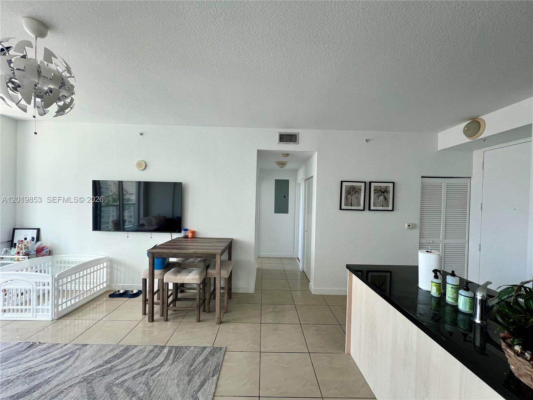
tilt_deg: -0.4
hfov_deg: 106.2
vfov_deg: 89.9
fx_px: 200
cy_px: 200
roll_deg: -1.2
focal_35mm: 13
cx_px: 266
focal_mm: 1.57
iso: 64
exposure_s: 1/99
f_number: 1.8
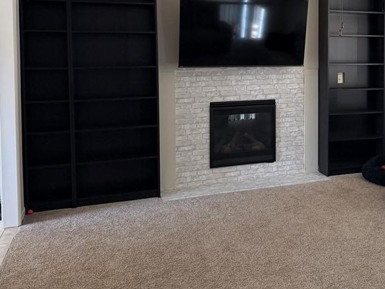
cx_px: 306
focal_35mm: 42
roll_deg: +0.6
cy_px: 65
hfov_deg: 42.8
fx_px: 467
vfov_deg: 33.5
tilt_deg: -2.2
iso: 250
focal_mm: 6.76
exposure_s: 1/60
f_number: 1.78
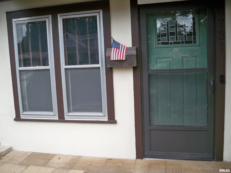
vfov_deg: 40.7
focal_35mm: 35
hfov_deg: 52.6
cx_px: 116
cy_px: 86
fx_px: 234
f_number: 3.1
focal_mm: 6.3
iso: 80
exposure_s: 1/400
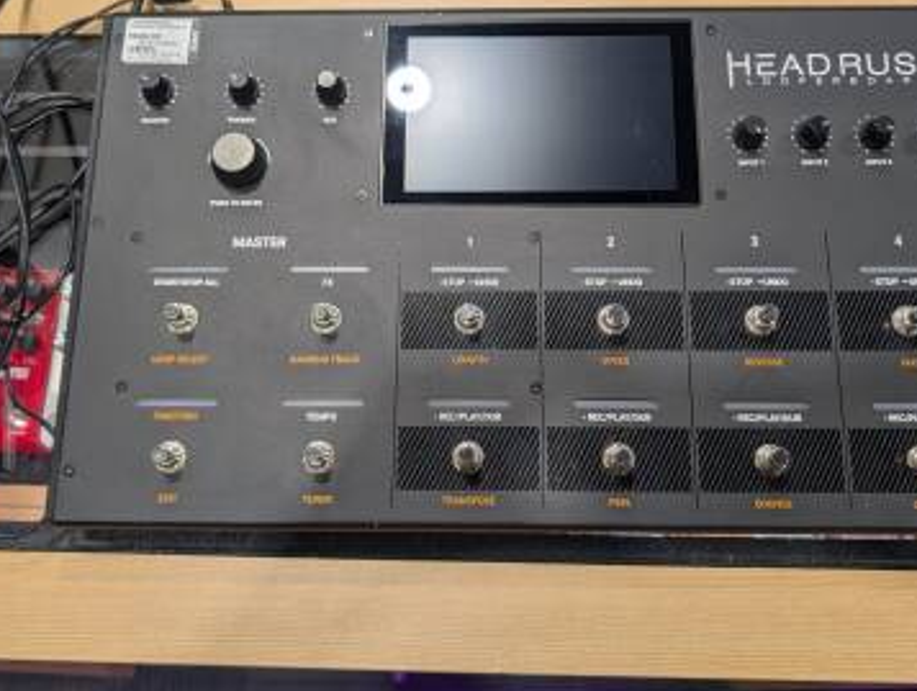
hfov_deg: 52.5
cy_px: 272
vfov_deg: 40.6
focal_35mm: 35
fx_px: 929
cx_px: 473
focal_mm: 6.9
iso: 20
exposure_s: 1/375
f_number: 1.68
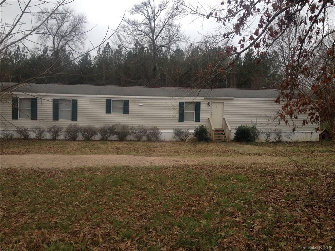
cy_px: 126
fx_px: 339
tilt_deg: -2.9
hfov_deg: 52.6
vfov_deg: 40.7
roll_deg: -2.3
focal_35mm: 35
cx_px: 168
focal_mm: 4.28
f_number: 2.4
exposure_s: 1/516
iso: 50
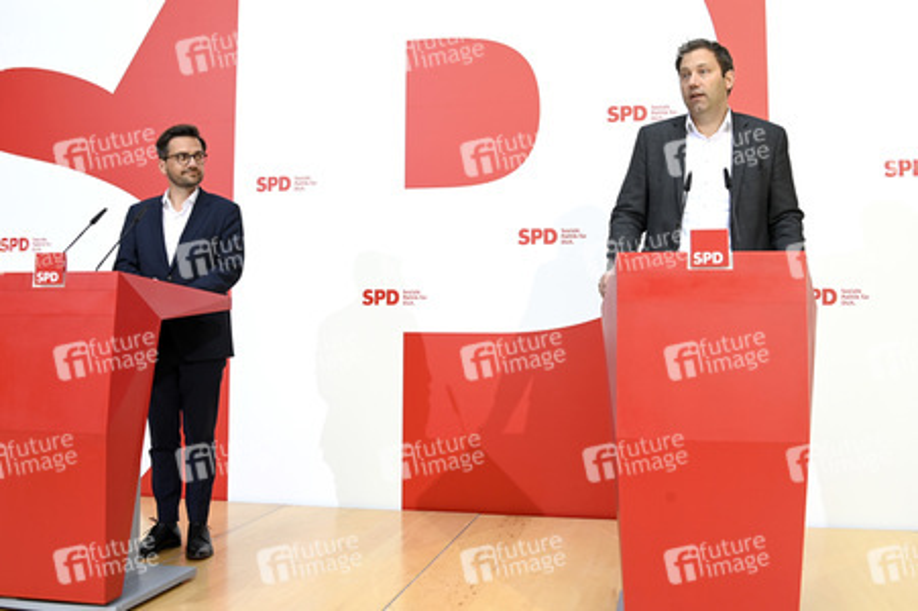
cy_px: 306
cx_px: 459
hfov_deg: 58.8
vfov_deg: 41.1
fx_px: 815
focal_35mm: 32
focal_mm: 32
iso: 1250
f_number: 5.6
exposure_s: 1/320
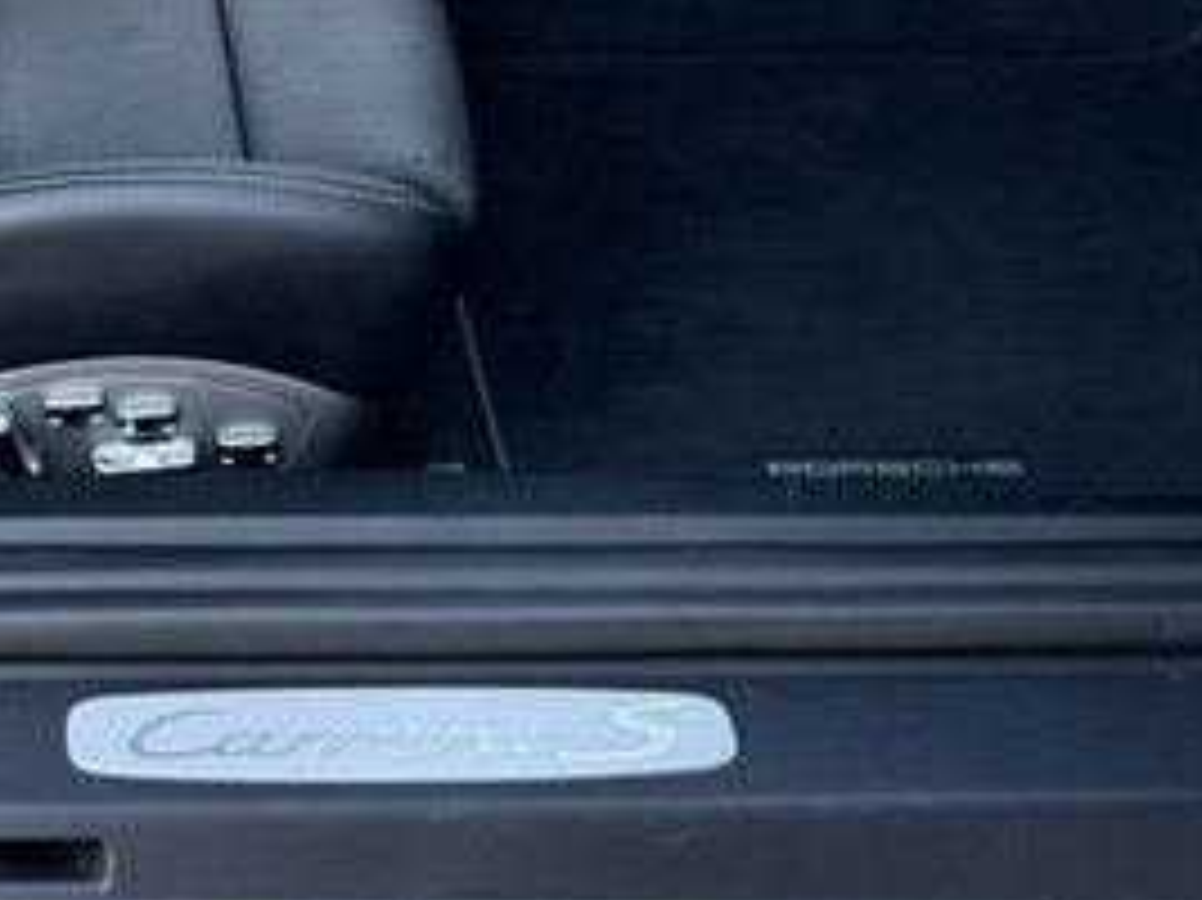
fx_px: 2395
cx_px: -5
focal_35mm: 69
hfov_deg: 26.6
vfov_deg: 19.7
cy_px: -256
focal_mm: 6.76
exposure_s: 1/99
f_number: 1.78
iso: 200
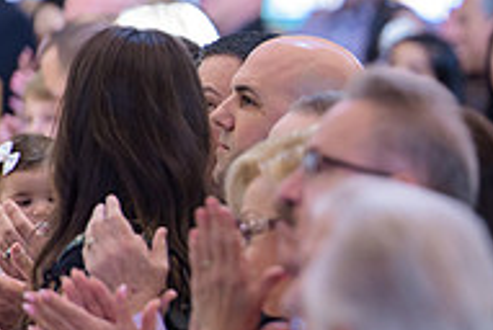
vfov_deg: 2.3
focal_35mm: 607
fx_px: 8325
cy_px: 182
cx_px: 638
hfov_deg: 3.4
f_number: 3.2
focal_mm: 200
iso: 1000
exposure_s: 1/200
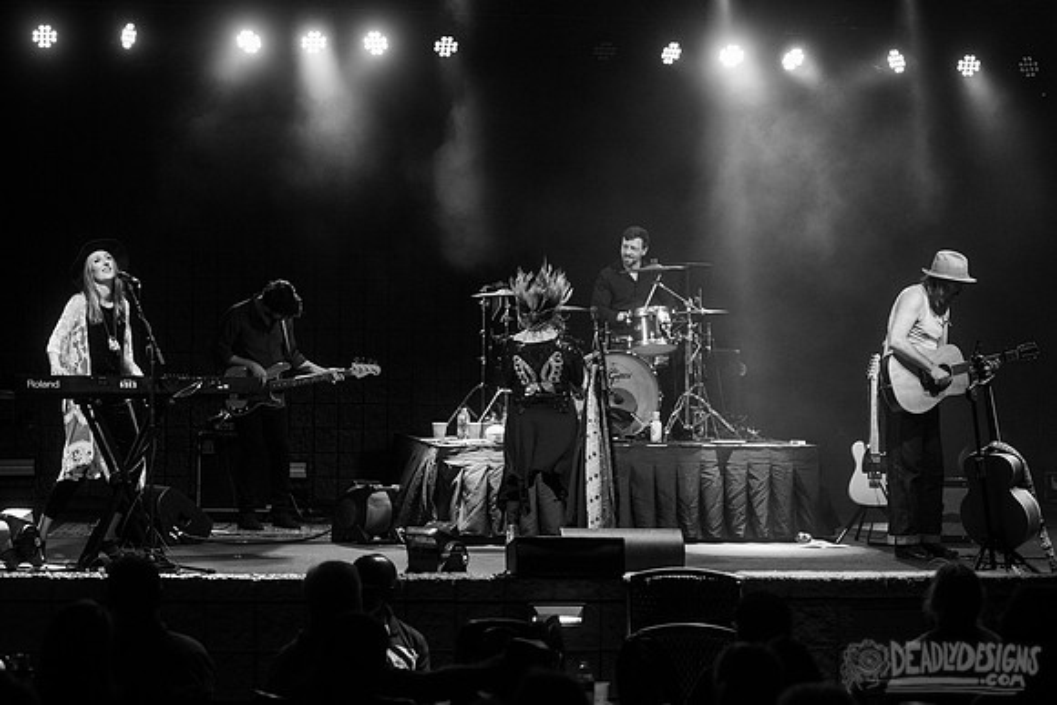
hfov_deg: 23.3
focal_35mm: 87
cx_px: 530
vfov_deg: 15.6
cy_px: 378
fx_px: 2568
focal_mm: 80
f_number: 3.2
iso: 2500
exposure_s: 1/400
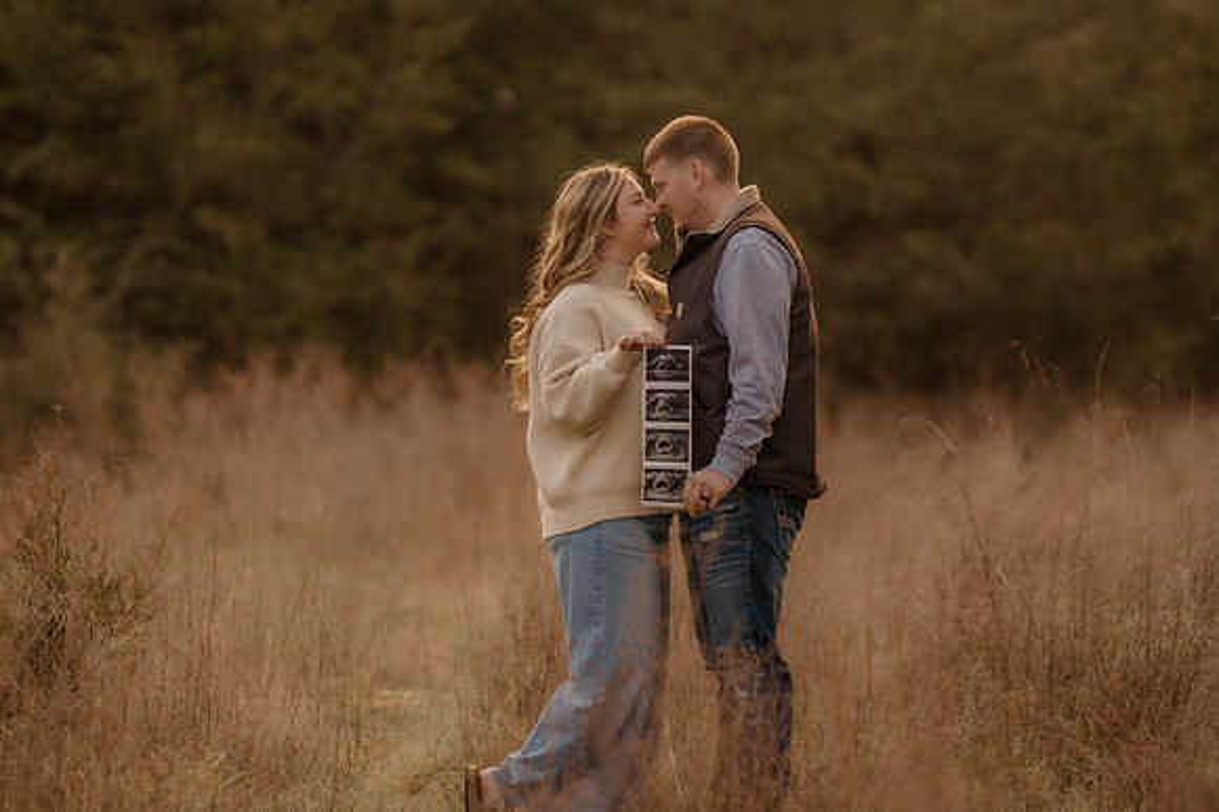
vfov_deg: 10.8
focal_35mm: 127
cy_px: 406
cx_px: 610
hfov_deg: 16.1
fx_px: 4298
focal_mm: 85
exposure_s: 1/1000
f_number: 1.4
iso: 320
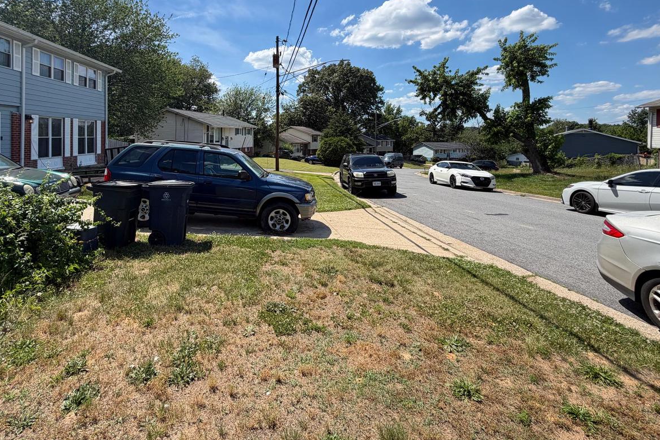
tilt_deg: -0.5
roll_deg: -0.4
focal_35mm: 18
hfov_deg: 89.5
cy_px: 139
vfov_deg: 65.2
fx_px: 330
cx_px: 285
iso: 32
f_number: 2.2
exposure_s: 1/770
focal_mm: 2.22
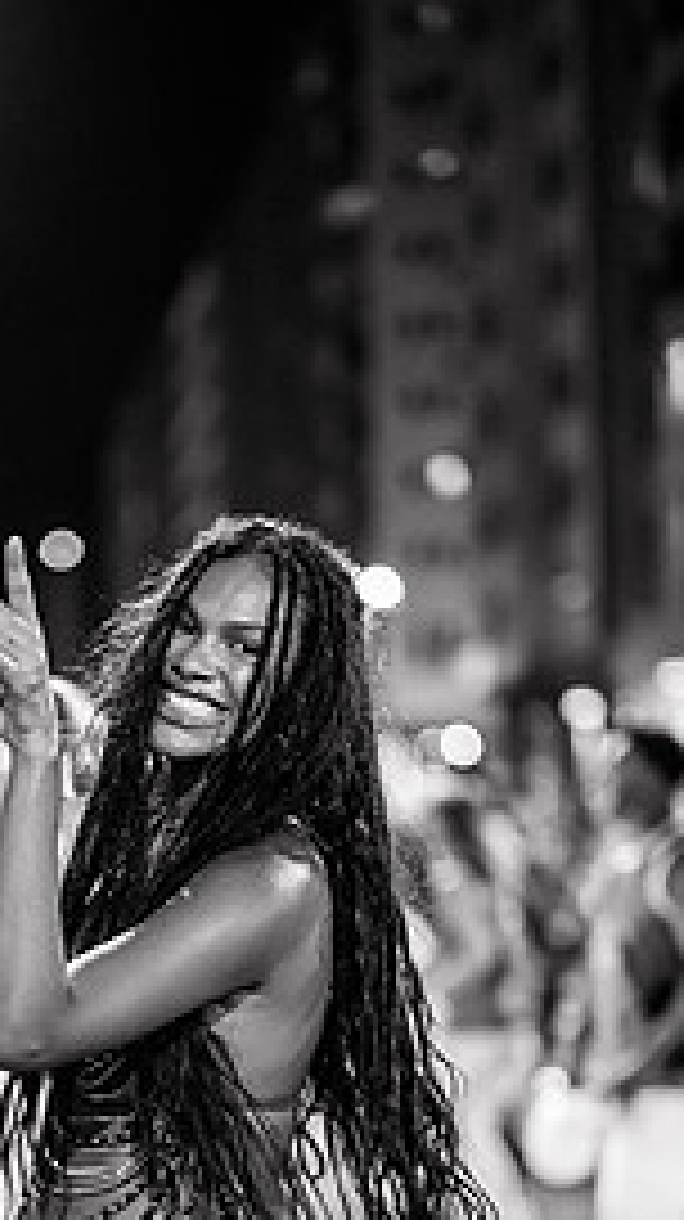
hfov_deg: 13.8
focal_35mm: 87
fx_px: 2811
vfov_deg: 24.0
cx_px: 166
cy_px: 999
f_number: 1.2
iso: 2000
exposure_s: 1/320
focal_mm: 50
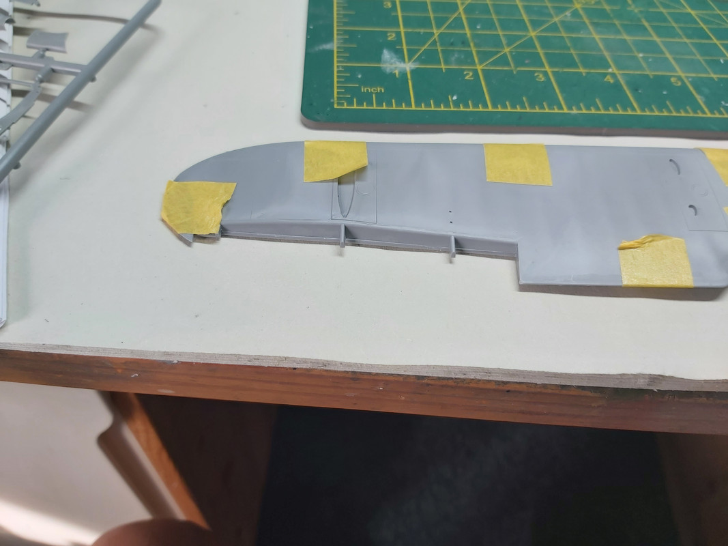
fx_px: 547
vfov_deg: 53.1
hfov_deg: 67.3
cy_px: 273
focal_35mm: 26
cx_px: 364
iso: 64
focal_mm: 3.92
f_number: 1.7
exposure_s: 1/134
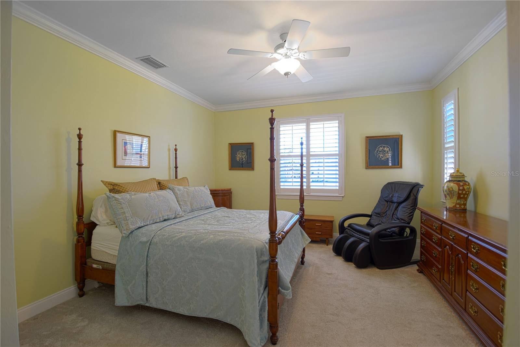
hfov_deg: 100.4
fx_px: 217
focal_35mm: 15
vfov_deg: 77.3
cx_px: 260
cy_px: 174
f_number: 3.5
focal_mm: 10
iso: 125
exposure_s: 1/2
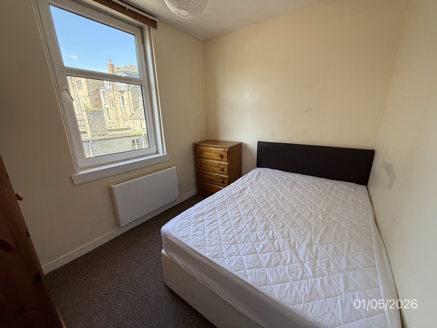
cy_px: 164
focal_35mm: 14
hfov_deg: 102.1
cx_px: 218
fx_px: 177
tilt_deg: -14.7
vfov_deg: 85.7
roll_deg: +1.3
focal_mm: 2.22
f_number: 2.2
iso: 80
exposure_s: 1/99
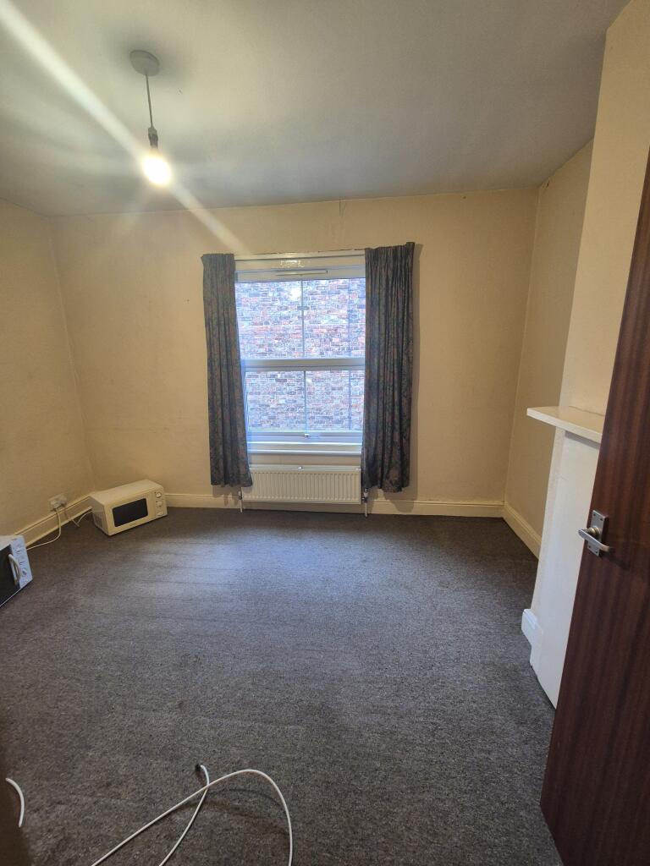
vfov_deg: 106.2
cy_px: 433
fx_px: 325
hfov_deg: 89.9
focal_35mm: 13
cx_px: 325
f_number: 2.2
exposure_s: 1/50
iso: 250
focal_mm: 2.2
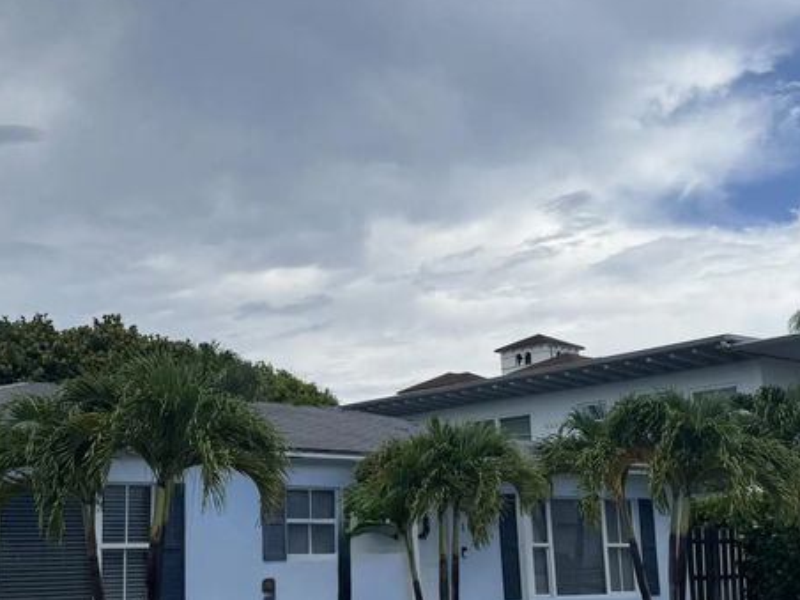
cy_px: 327
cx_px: 237
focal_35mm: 34
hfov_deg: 52.4
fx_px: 786
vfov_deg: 41.8
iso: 80
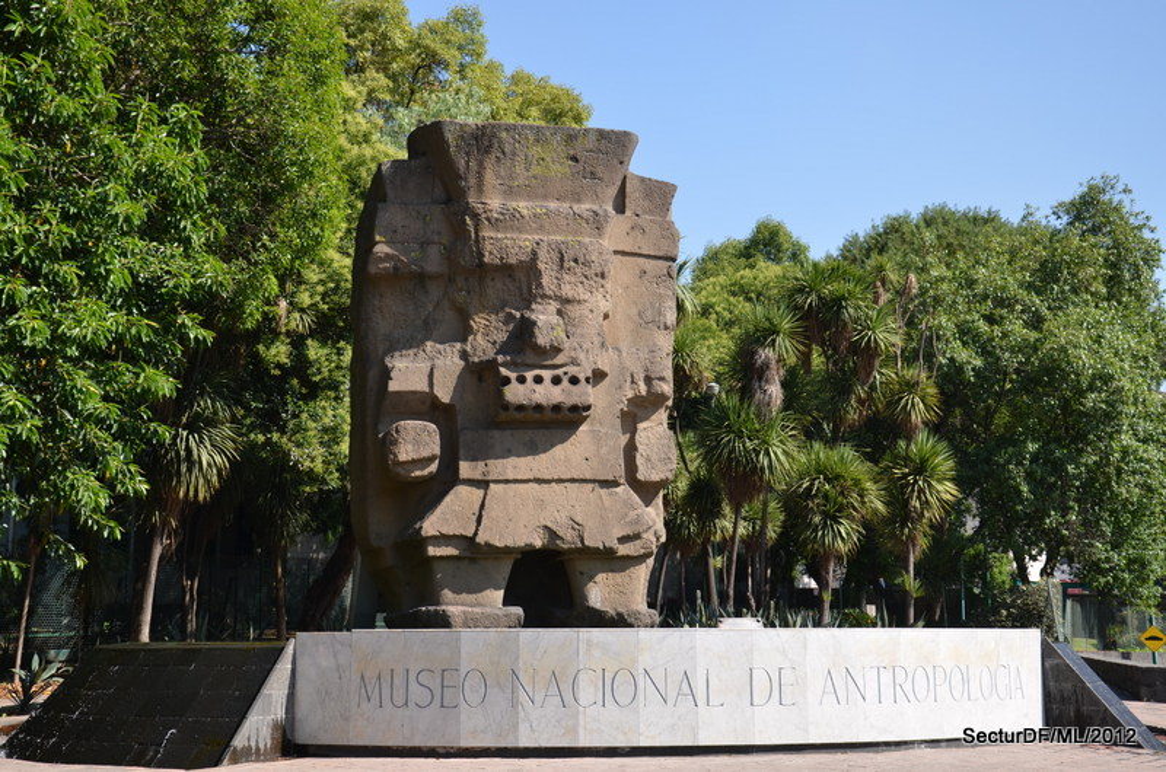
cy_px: 386
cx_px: 583
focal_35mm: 51
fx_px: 1649
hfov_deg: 39.0
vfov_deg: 26.4
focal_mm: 34
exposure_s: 1/250
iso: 100
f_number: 6.3
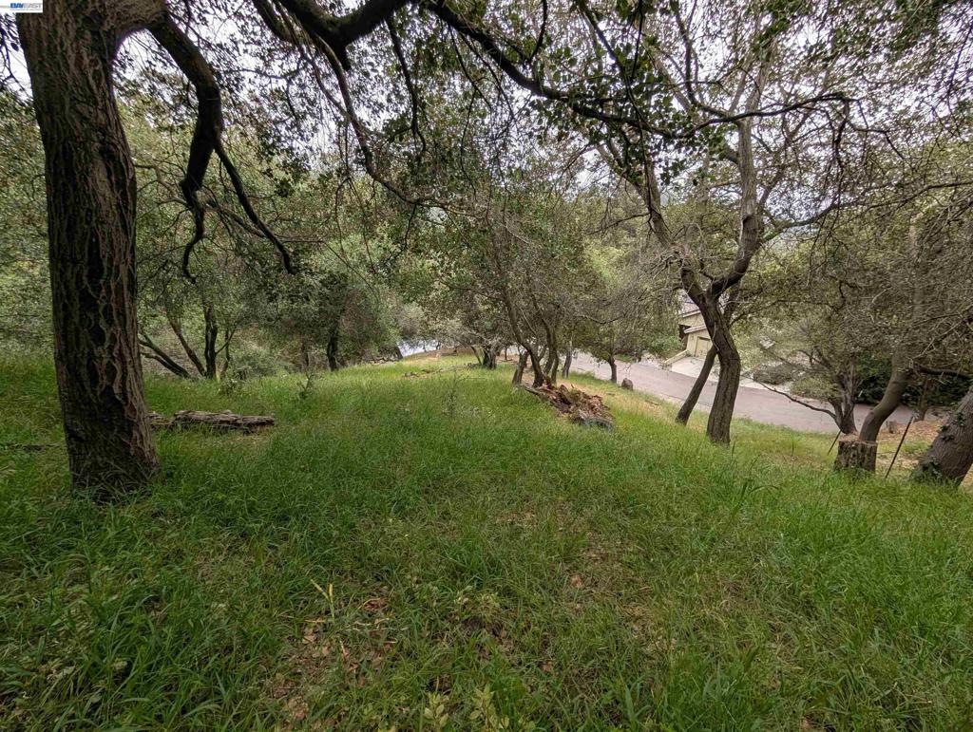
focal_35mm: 12
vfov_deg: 94.6
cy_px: 366
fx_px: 338
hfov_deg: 110.5
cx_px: 486
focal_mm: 2.02
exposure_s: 1/355
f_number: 1.7
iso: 50
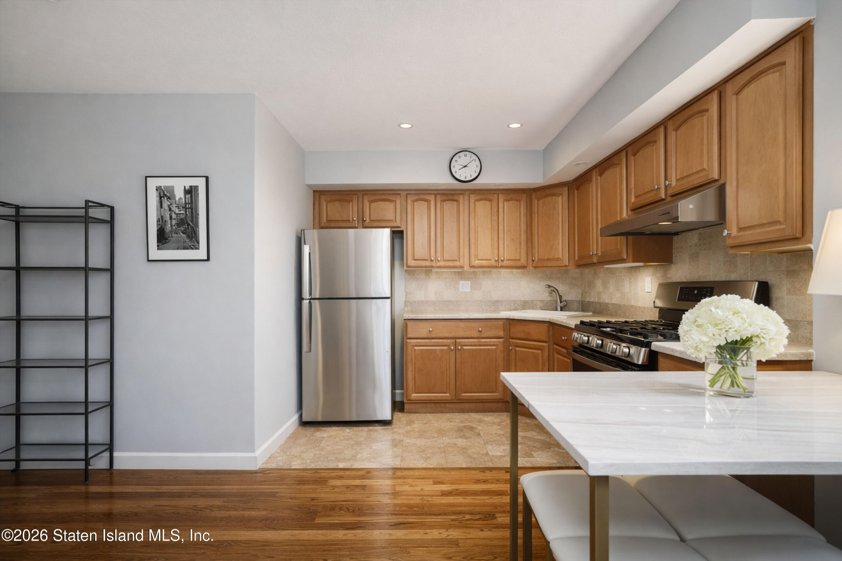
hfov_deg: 96.7
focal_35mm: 16
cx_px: 421
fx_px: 374
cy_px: 280
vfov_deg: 73.8
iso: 64
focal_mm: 16
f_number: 4
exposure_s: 1/10
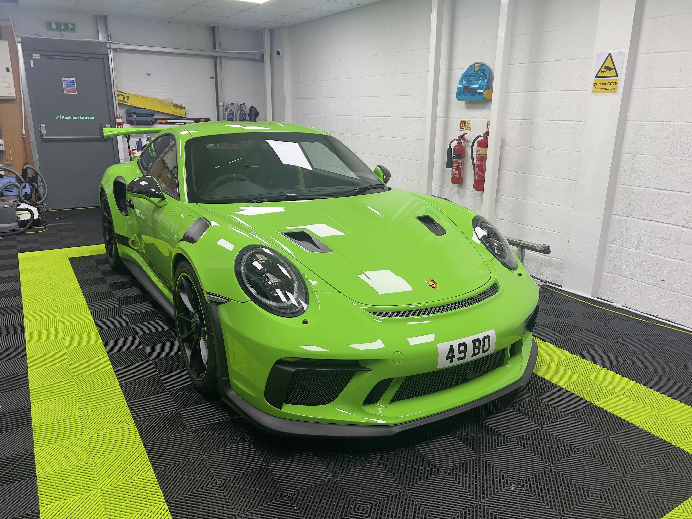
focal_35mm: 26
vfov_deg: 53.1
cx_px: 346
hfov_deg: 67.3
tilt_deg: -15.4
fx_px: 520
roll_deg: -0.5
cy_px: 260
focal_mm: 5.7
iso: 64
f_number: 1.5
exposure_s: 1/100
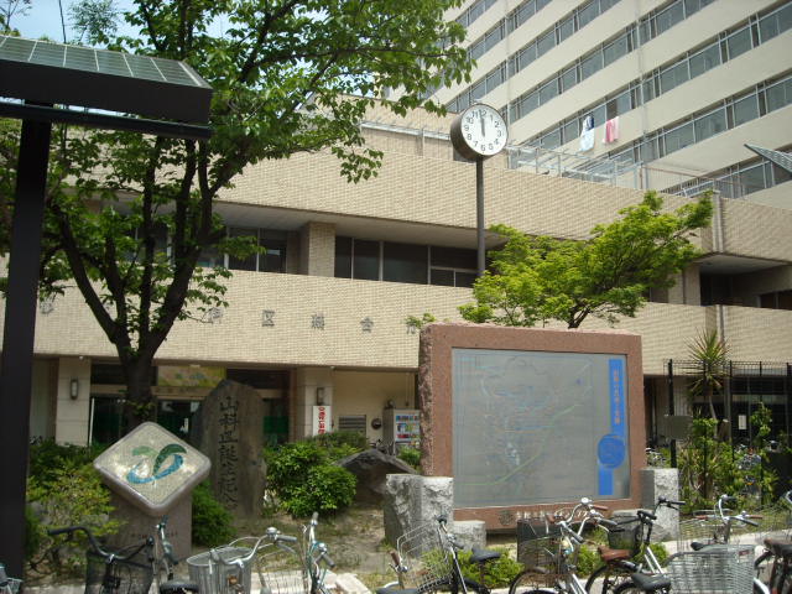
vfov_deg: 40.7
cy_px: 297
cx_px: 396
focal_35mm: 35
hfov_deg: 52.6
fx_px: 801
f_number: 5.6
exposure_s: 1/192
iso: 64
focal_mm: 5.7
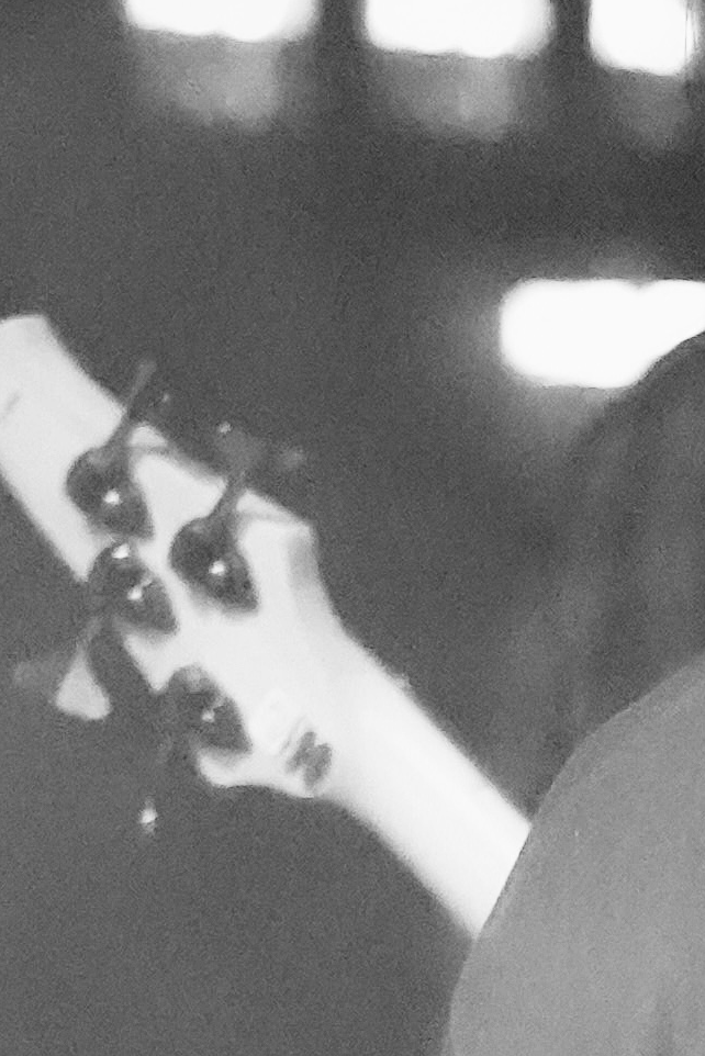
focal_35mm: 284
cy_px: 1962
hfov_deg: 4.7
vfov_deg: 7.0
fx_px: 8336
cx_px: 1676
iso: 12800
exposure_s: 1/125
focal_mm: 39
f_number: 2
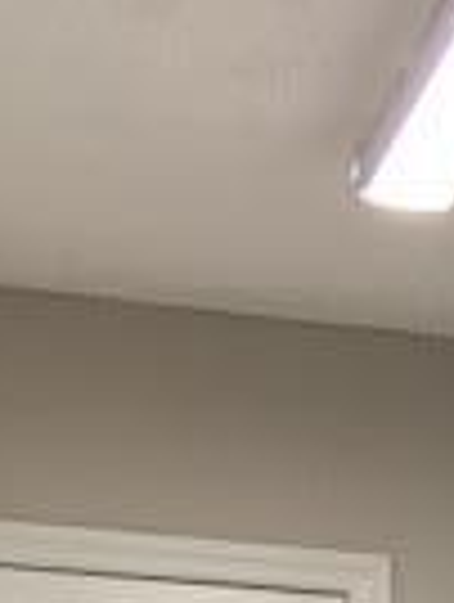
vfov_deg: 12.5
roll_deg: -0.6
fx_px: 2162
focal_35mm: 124
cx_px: 553
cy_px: 1436
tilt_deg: -10.2
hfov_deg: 11.7
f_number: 1.8
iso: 64
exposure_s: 1/60
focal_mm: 4.25
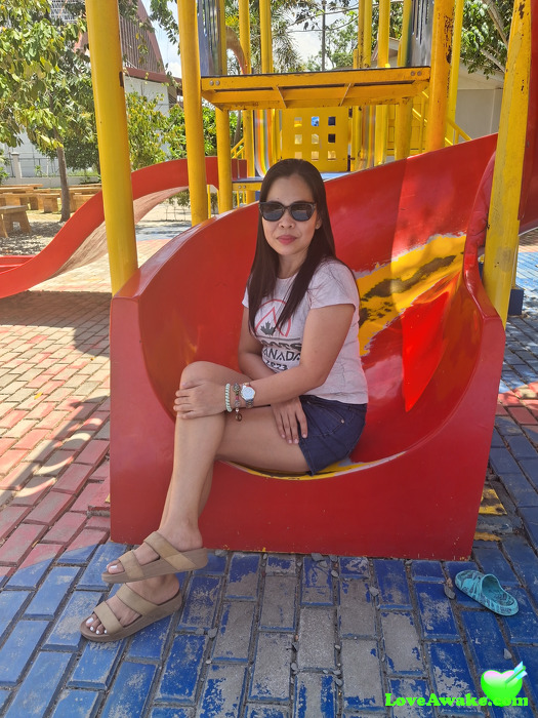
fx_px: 560
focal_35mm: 27
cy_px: 359
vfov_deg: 65.3
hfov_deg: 51.4
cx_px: 269
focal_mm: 4
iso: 20
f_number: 1.8
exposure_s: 1/184
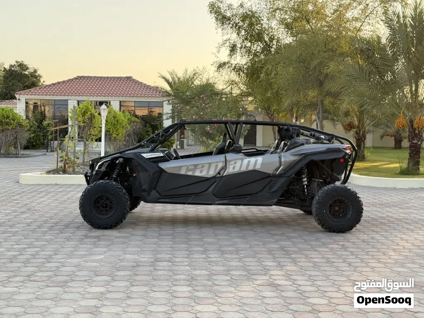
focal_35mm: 48
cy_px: 159
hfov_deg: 39.7
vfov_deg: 30.3
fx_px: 588
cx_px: 212
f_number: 1.78
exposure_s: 1/396
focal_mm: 6.76
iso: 100
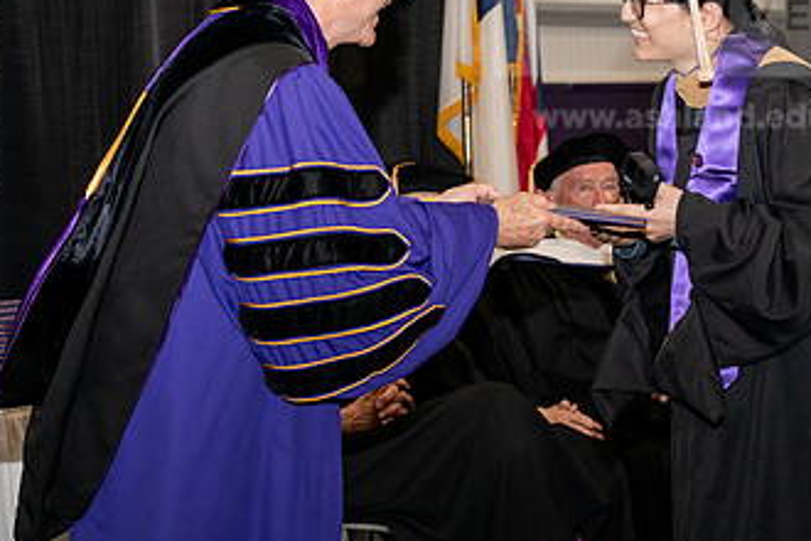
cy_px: 168
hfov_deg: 16.7
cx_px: 420
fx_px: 2771
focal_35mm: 123
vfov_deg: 11.1
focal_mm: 70
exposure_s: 1/200
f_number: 5.6
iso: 1600
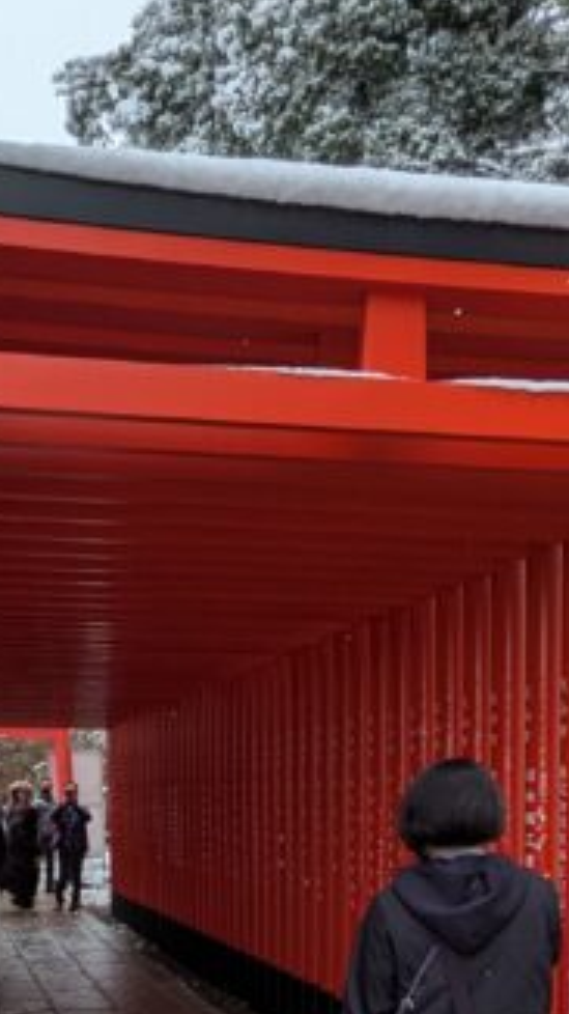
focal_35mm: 48
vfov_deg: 39.5
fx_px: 1289
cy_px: 930
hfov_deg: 24.7
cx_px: 179
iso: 55
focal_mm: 1.83
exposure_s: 1/837
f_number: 2.2
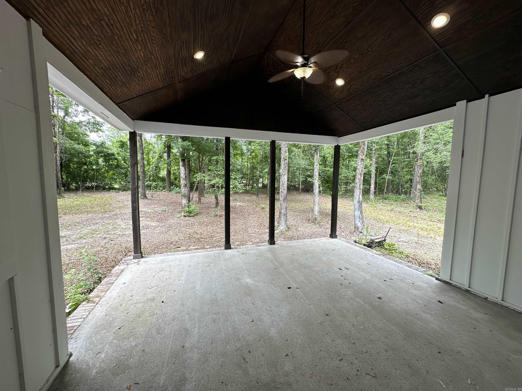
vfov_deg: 85.7
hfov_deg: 102.1
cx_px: 261
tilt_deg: -4.2
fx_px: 211
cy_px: 196
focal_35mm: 14
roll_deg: -0.6
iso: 40
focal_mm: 2.22
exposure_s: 1/128
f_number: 2.2
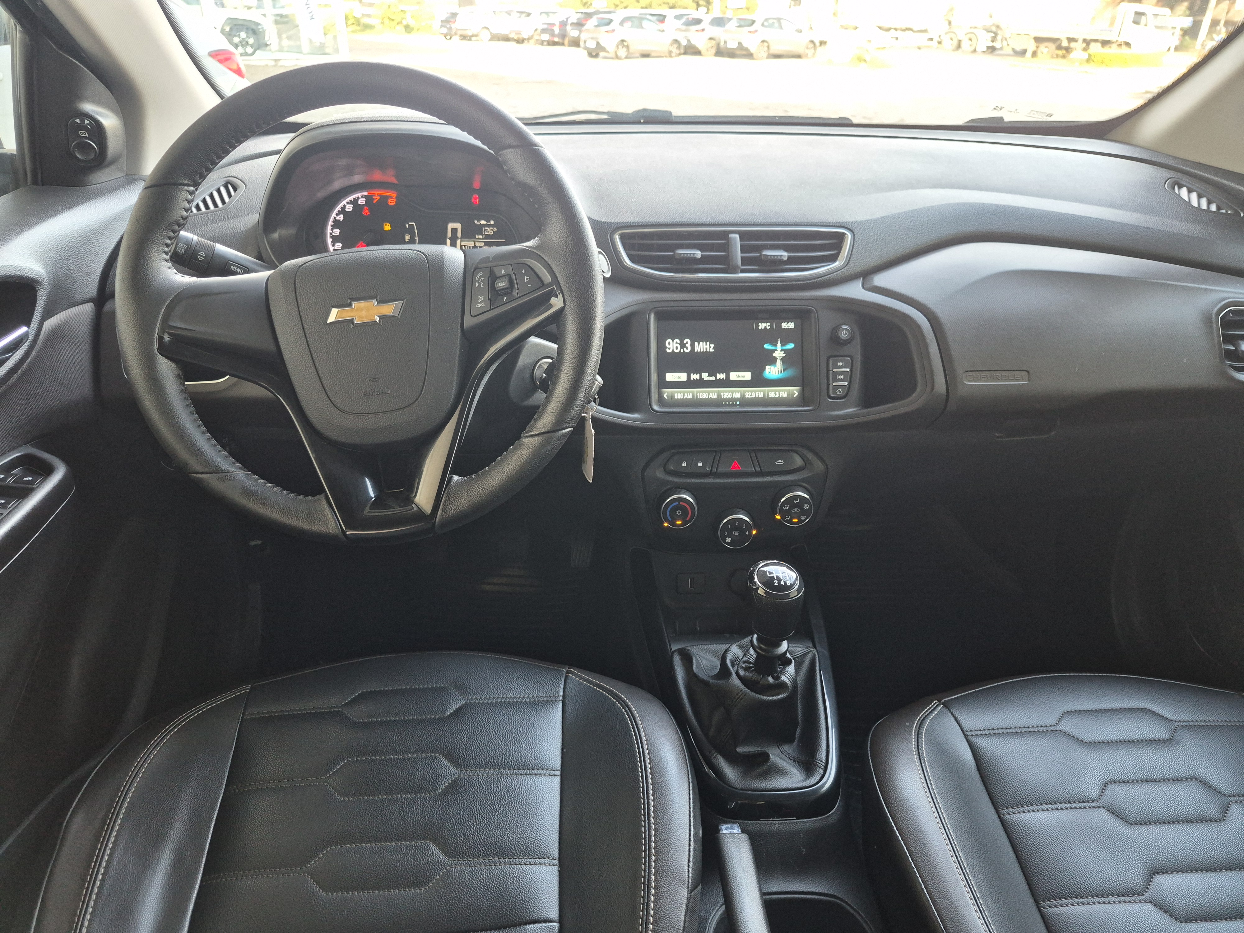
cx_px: 622
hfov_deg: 73.9
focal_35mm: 23
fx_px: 827
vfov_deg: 58.9
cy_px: 466
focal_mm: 5.4
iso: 400
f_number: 1.8
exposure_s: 1/120
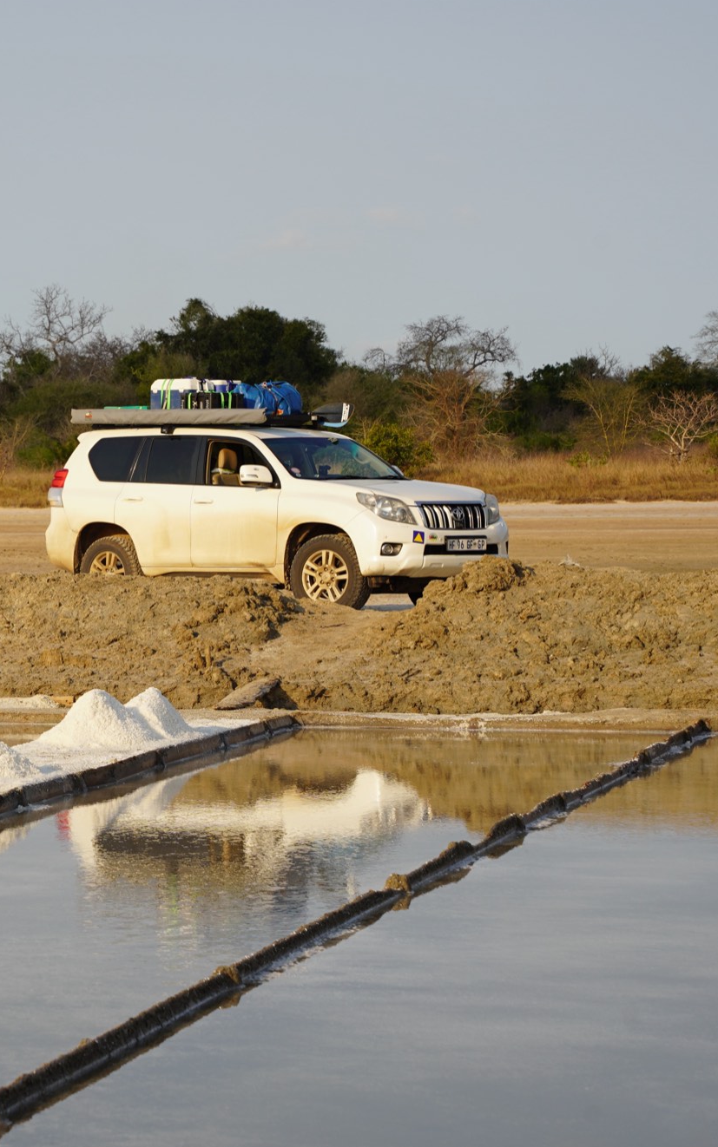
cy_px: 572
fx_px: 4099
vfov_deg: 15.9
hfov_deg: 9.9
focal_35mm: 131
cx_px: -12
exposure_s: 1/200
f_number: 9
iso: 100
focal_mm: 85
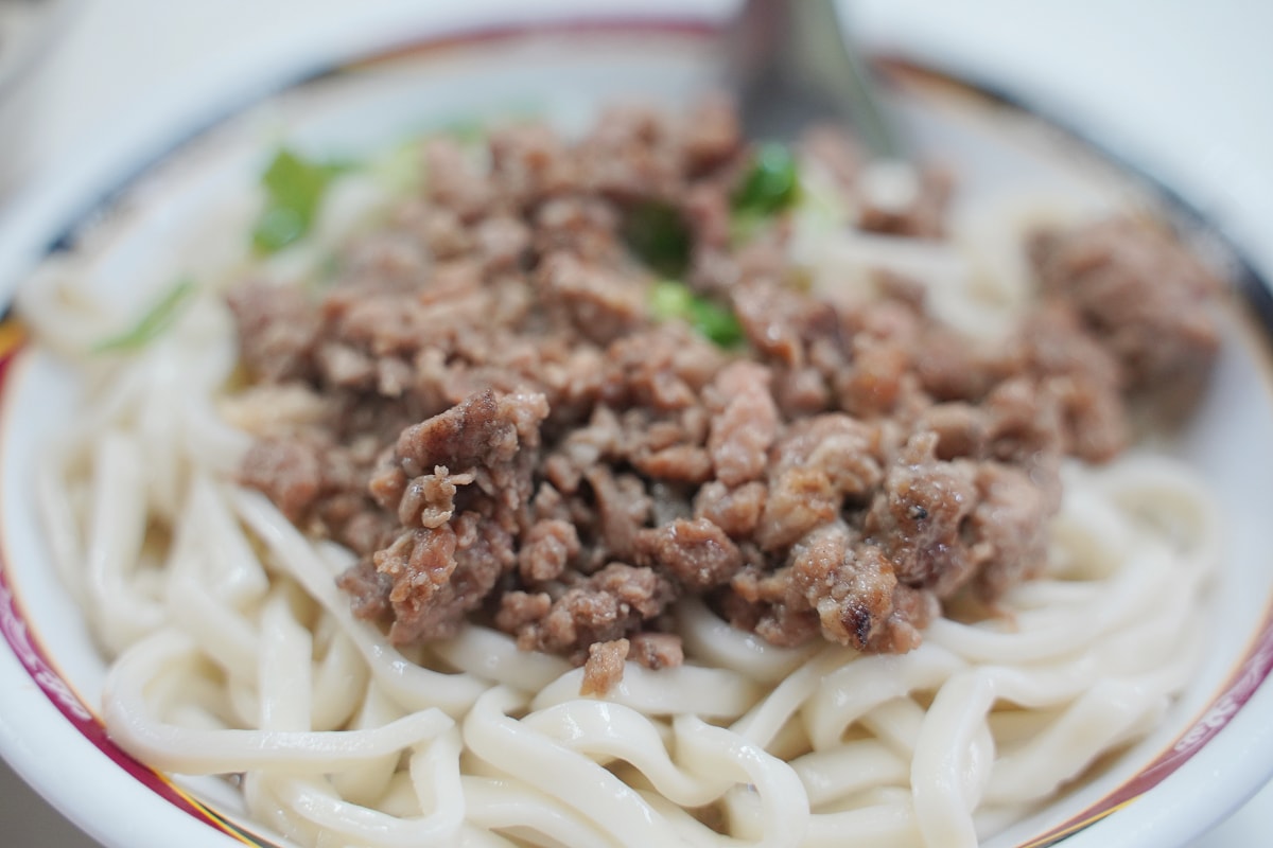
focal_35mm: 45
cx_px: 636
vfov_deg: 29.9
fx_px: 1591
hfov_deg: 43.6
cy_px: 424
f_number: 3.5
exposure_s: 1/60
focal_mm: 45
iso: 1600
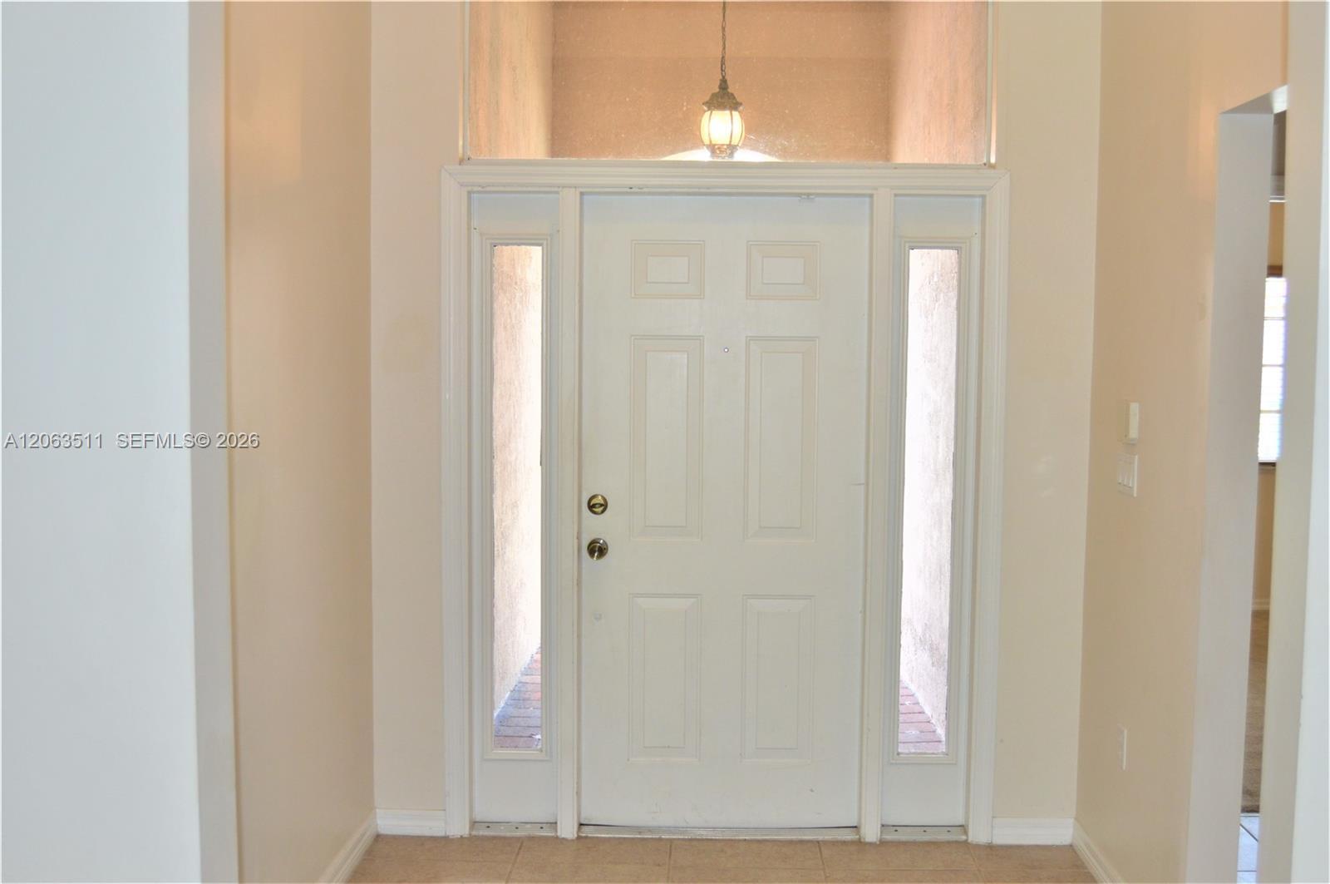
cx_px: 665
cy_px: 442
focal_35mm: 34
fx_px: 1273
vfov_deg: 38.3
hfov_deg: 55.2
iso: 400
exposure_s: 1/80
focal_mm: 23
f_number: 4
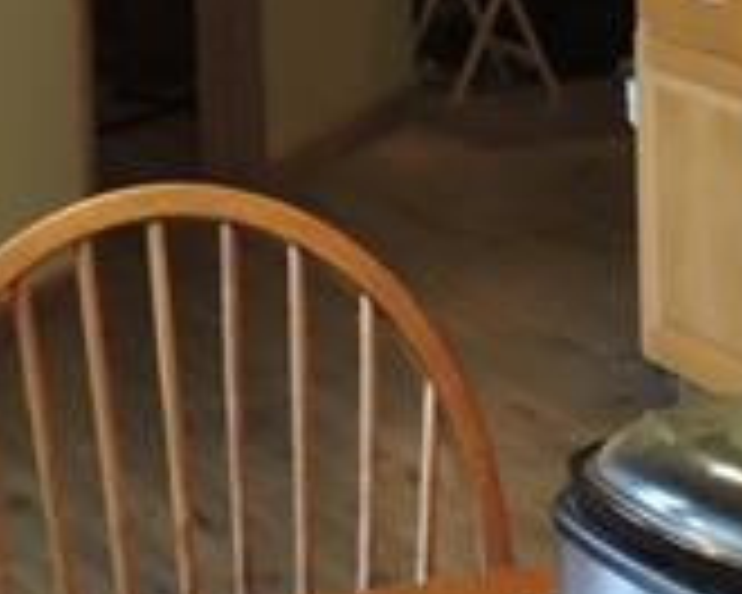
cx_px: 715
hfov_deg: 13.1
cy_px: 50
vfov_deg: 10.6
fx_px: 3184
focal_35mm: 145
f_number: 3
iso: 280
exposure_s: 1/30
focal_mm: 4.3
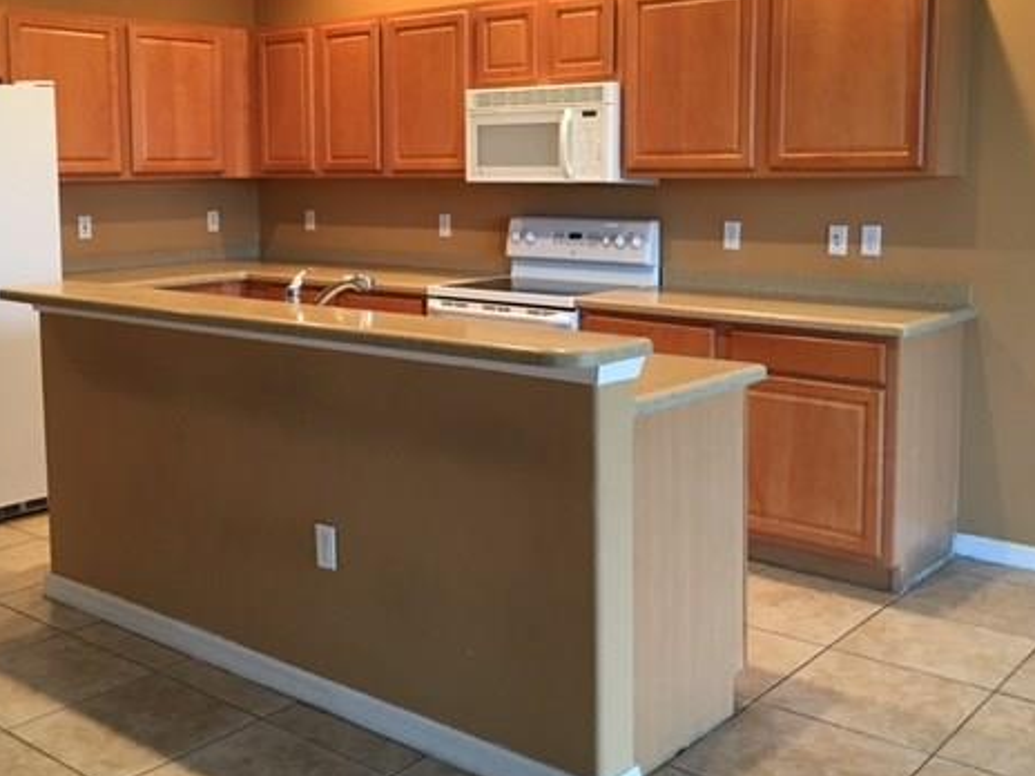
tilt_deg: -4.7
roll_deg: +0.4
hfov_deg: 46.6
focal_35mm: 40
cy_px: 285
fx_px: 1196
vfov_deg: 35.7
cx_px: 439
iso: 80
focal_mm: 4.15
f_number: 2.2
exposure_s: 1/15
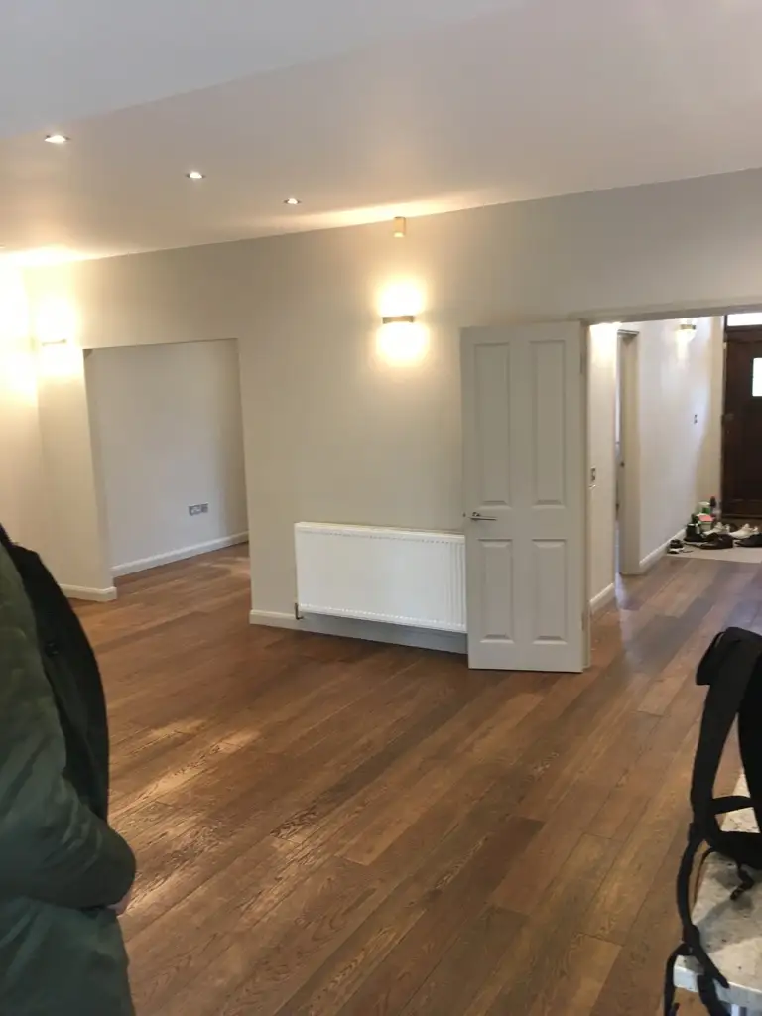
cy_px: 508
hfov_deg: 48.2
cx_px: 381
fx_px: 851
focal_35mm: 29
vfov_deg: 61.7
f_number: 2.2
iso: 160
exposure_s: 1/33
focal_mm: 4.15
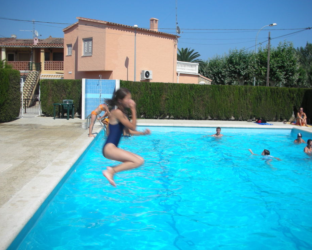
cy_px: 126
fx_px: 342
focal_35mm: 37
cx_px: 149
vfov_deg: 40.2
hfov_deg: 49.1
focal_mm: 5.8
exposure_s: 1/108
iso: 50
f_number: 8.5
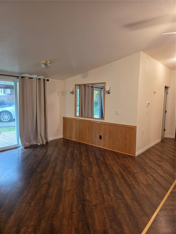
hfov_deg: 58.9
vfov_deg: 73.9
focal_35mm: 23
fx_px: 156
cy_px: 117
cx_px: 88
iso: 400
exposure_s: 1/120
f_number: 1.7
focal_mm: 6.3
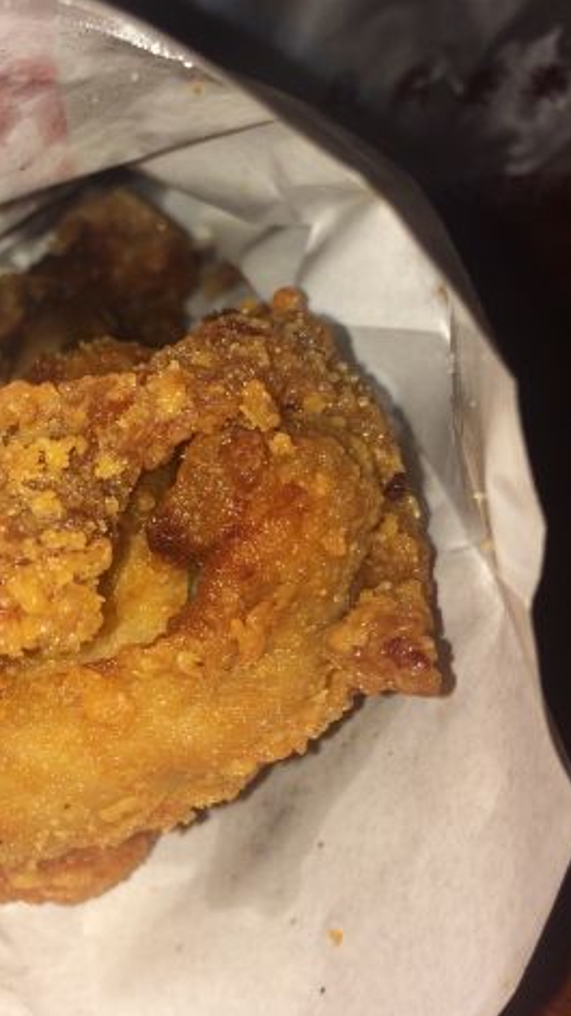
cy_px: 546
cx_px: 12
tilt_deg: -43.1
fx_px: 1265
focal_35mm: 47
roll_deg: +1.3
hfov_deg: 24.4
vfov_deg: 43.7
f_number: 2.2
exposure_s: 1/260
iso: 32
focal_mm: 4.15
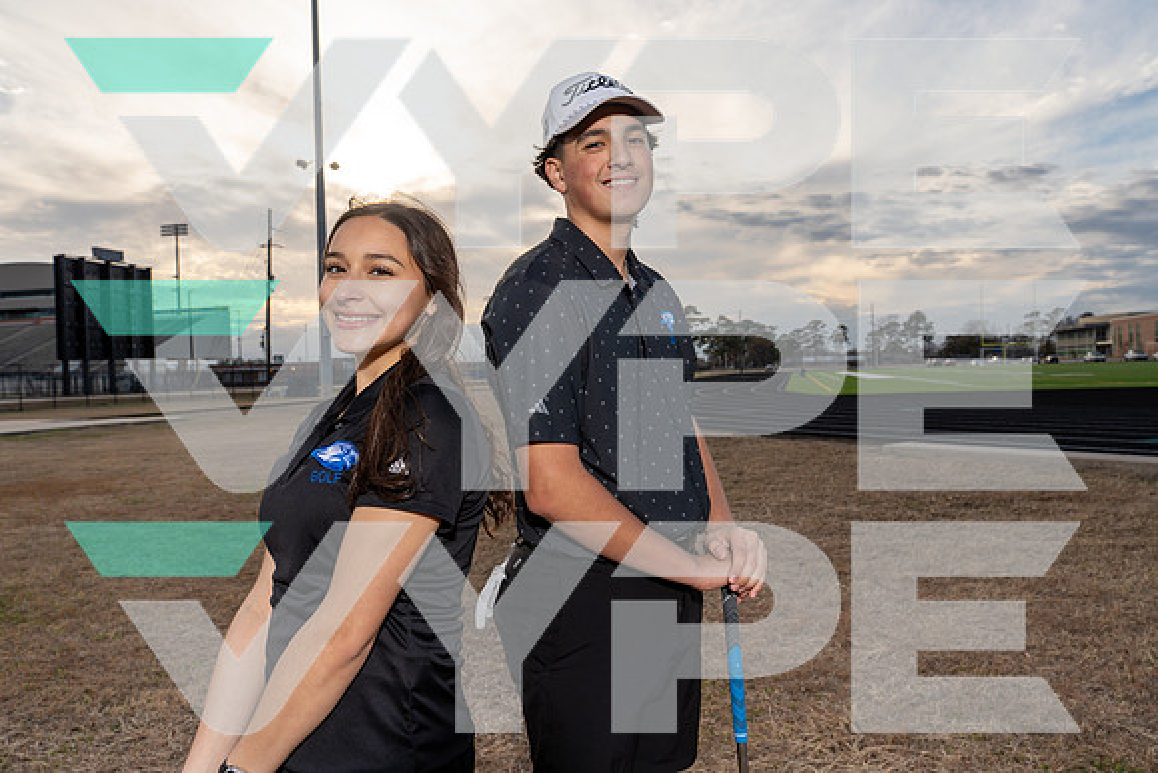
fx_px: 901
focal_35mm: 28
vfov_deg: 46.4
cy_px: 386
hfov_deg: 65.5
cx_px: 579
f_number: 8
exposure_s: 1/250
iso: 160
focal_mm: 28
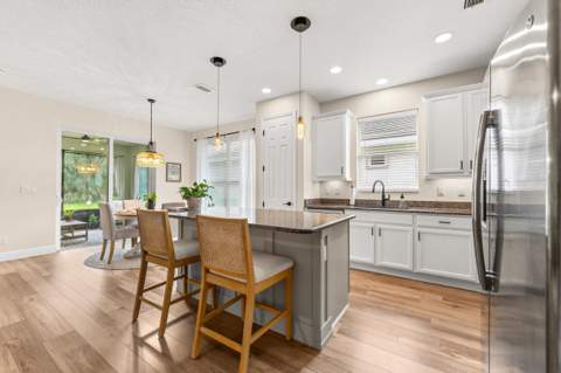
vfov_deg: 81.1
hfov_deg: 104.3
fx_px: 218
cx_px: 280
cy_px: 186
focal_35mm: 14
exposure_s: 1/6
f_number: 9
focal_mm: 14
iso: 250
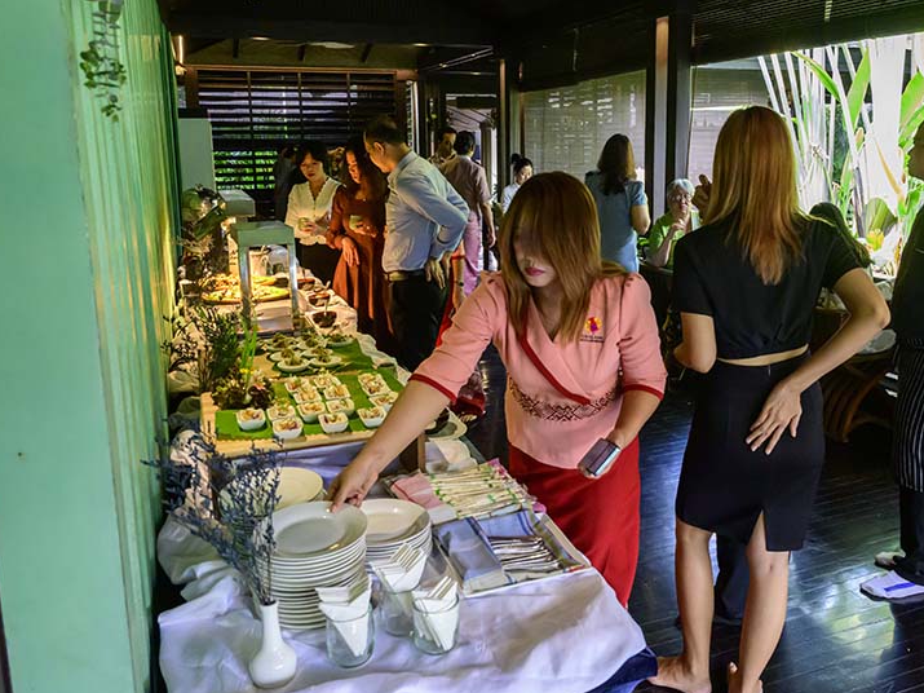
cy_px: 287
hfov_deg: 58.2
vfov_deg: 45.3
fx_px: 827
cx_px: 522
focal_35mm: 31
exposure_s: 1/200
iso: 9000
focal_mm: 24
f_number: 6.3
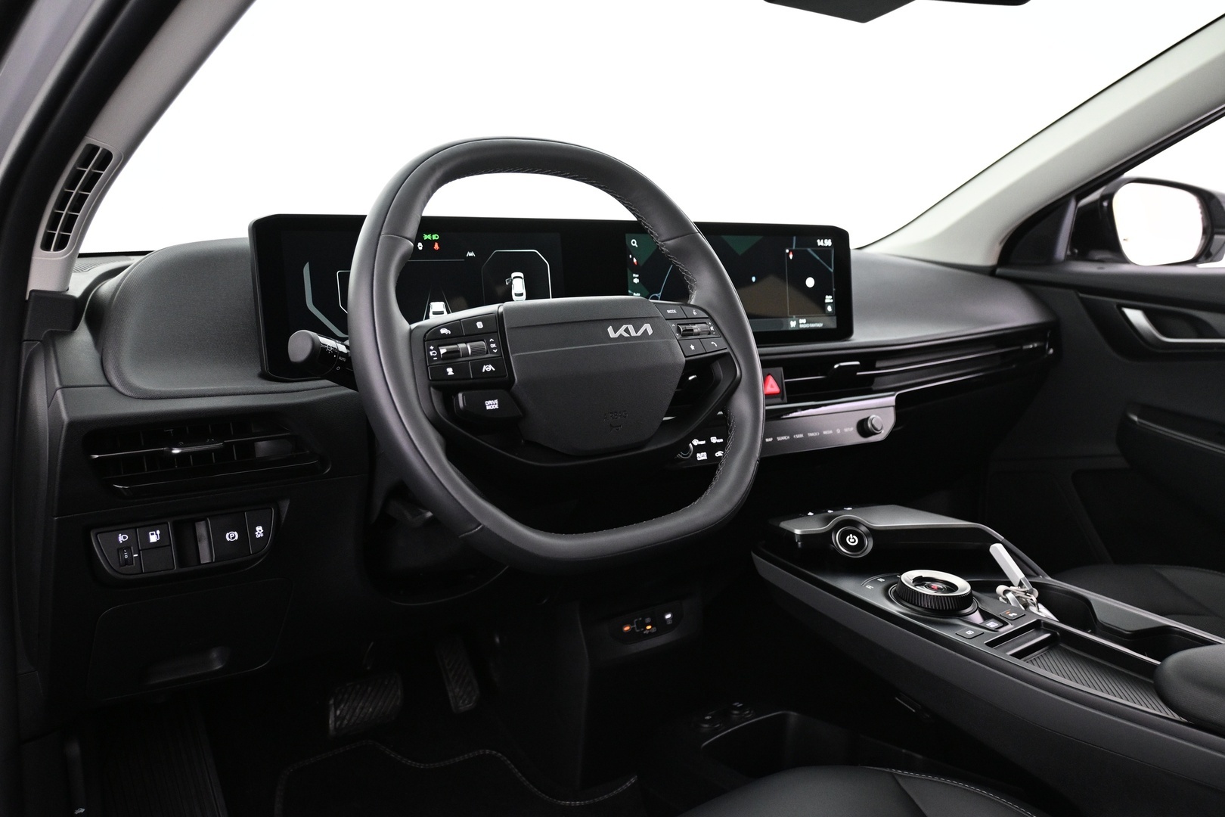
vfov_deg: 42.6
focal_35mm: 31
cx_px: 612
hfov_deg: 60.7
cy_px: 408
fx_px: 1046
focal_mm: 20.5
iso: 1600
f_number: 3.8
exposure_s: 1/15
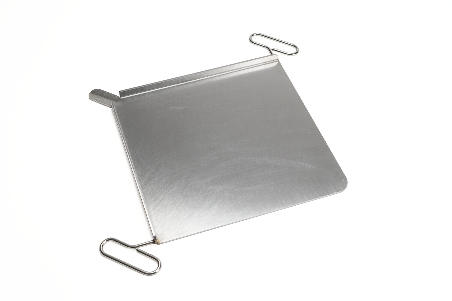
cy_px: 150
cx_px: 226
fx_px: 659
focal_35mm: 52
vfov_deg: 25.8
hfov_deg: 37.8
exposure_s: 1/13
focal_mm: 35
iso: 200
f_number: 8
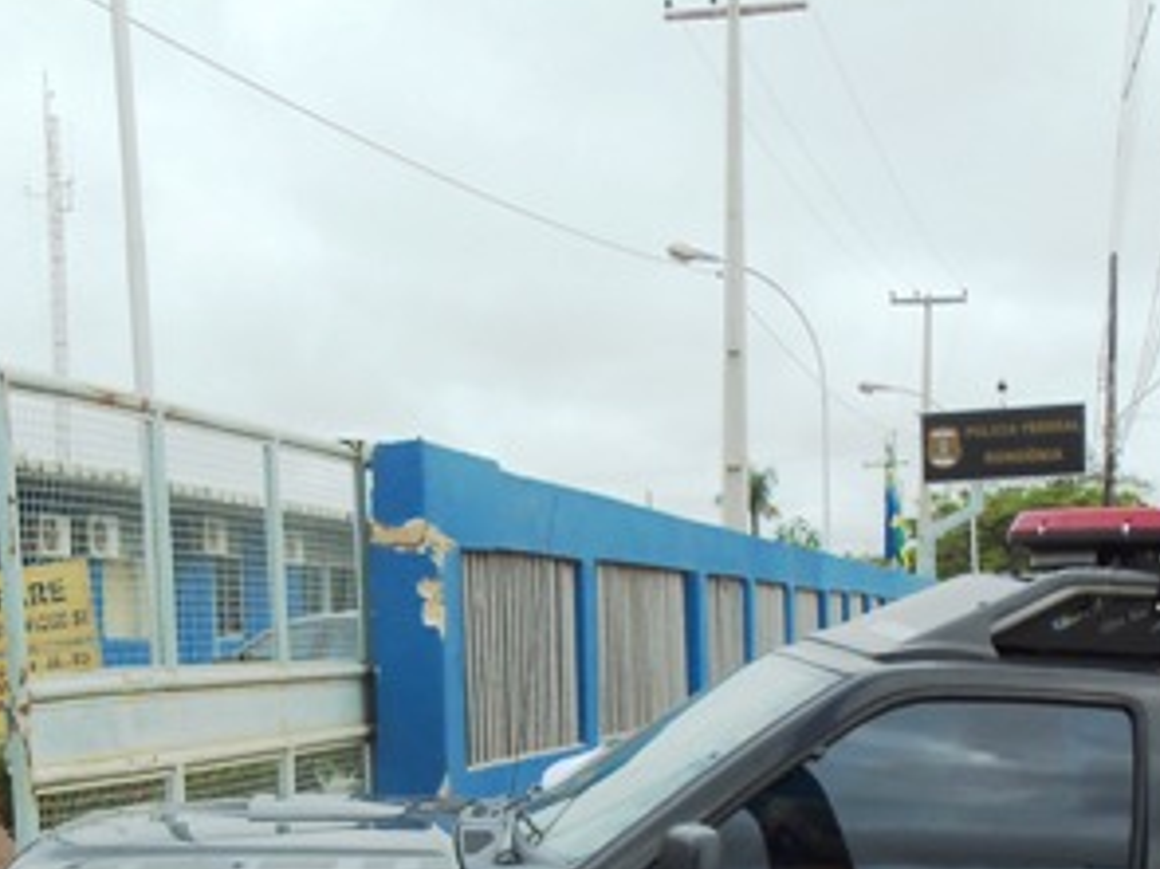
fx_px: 2110
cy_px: 912
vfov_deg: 22.2
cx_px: 527
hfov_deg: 30.7
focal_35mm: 63
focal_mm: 5.2
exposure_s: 1/400
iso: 80
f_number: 3.4
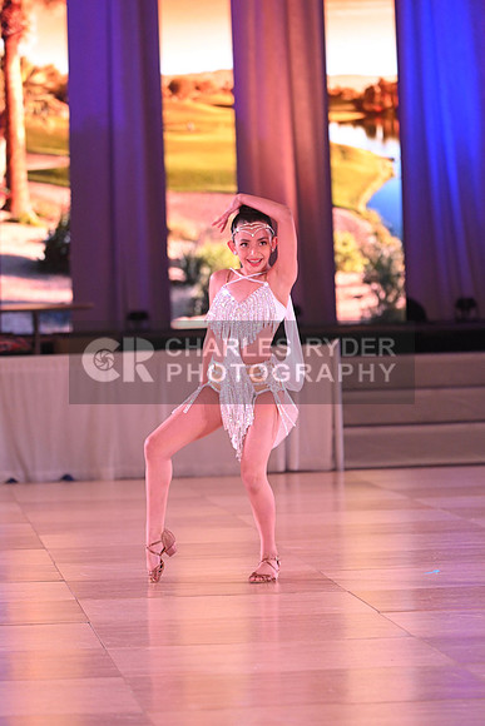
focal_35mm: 200
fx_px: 4039
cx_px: 242
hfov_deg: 6.9
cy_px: 363
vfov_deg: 10.3
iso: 2500
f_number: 5
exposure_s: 1/320
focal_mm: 200
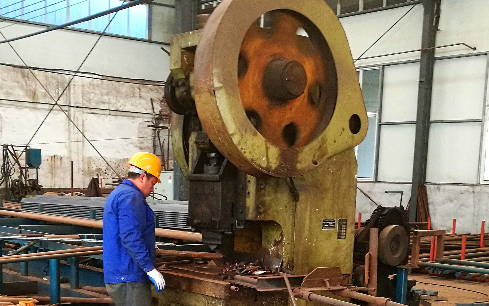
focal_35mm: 33
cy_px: 183
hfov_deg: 58.1
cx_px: 250
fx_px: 440
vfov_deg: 38.2
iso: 200
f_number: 2.2
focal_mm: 4.5
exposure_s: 1/33.3
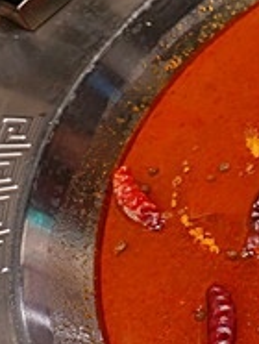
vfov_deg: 19.7
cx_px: 527
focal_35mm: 99
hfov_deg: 12.9
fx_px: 985
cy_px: 256
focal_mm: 24
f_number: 5.6
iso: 640
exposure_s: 1/20
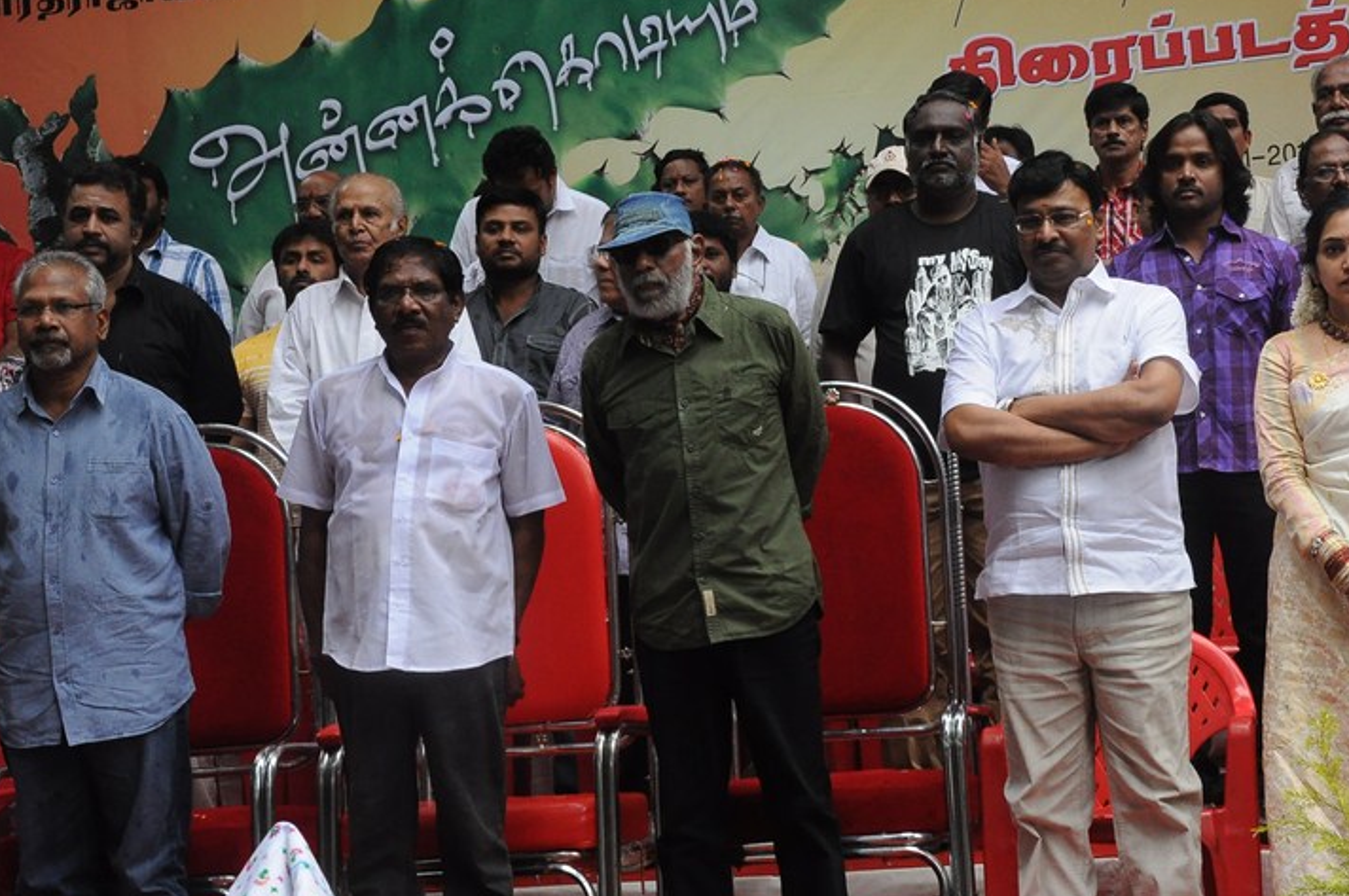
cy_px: 419
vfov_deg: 16.6
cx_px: 841
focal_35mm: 82
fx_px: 3069
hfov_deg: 24.7
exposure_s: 1/125
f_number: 11
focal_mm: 38
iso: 1250
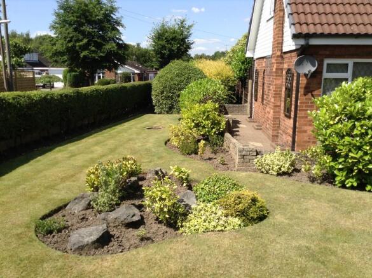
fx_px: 354
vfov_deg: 42.8
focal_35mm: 33
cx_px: 186
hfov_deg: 55.4
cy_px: 139
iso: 32
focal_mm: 3.3
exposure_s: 1/840
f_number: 2.4
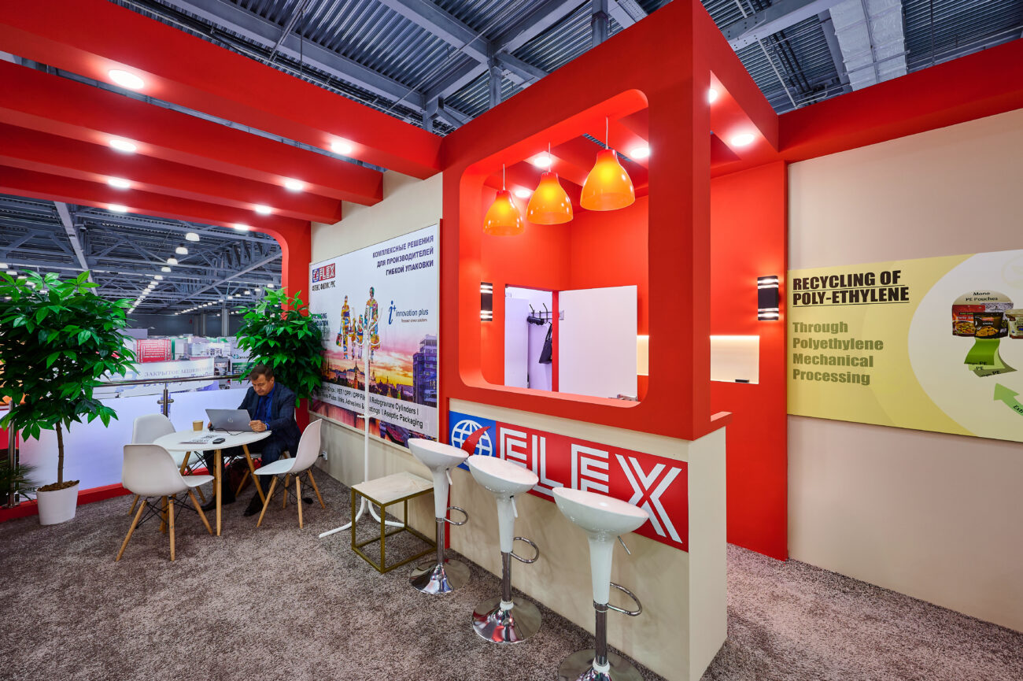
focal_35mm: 14
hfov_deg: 104.3
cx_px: 512
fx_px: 398
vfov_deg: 81.1
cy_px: 340
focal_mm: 14
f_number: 8
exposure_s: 1/20
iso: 250
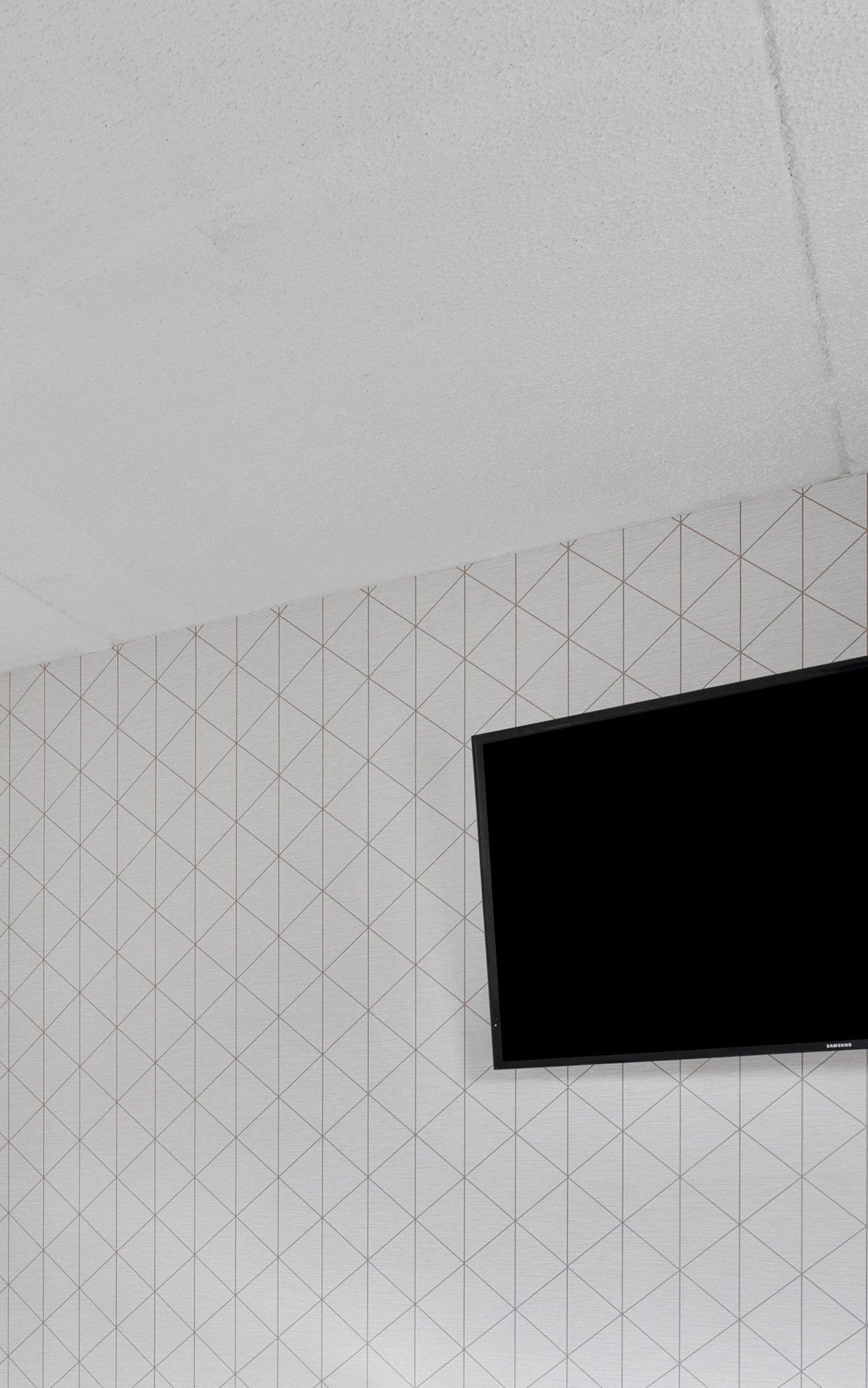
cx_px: -258
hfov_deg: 27.0
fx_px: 1514
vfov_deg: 45.7
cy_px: 1188
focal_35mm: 40
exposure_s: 1/13
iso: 400
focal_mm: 14
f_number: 8
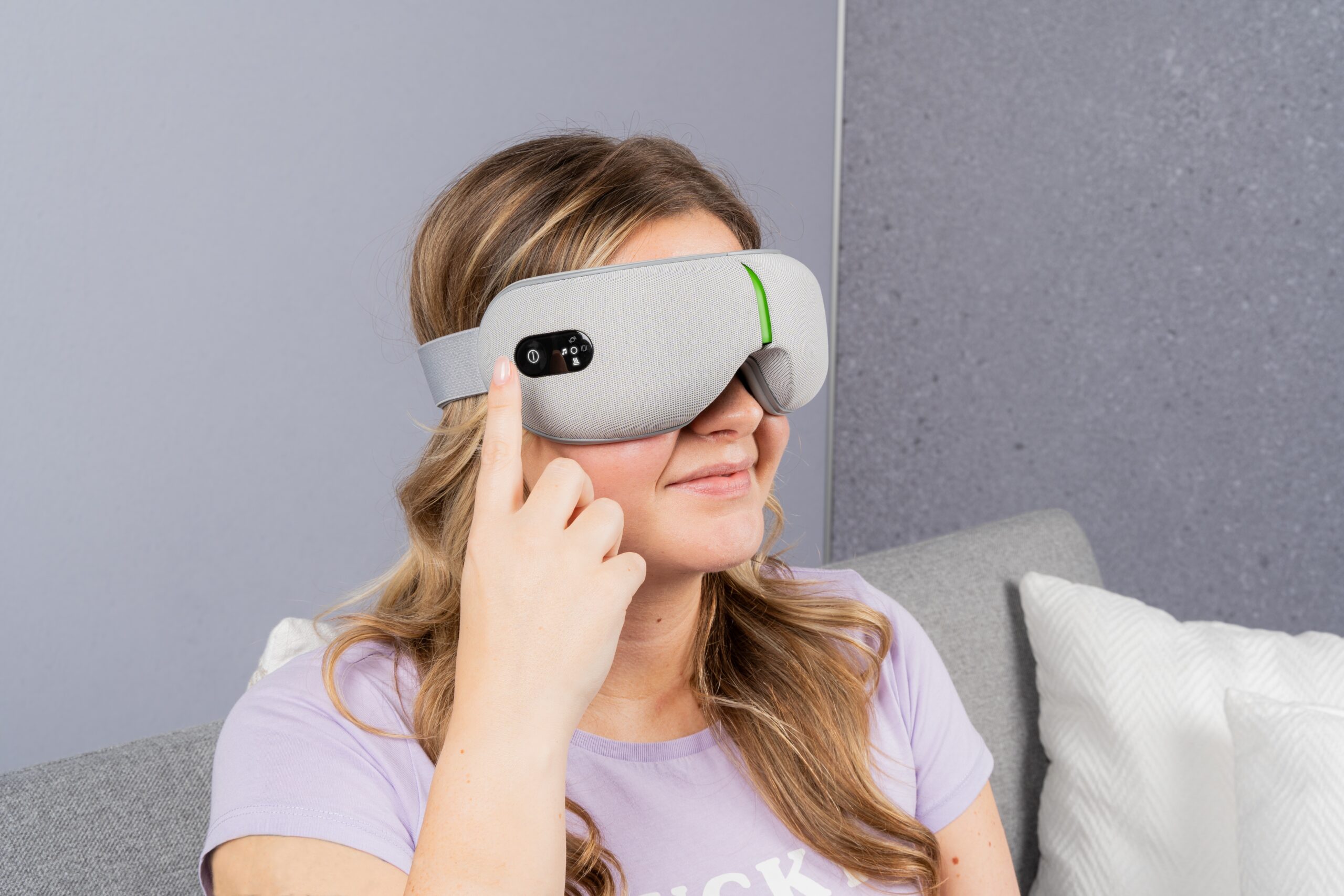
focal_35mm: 57
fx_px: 2128
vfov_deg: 23.8
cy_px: 448
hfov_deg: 35.1
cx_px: 672
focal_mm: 57
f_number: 16
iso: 200
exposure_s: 1/200
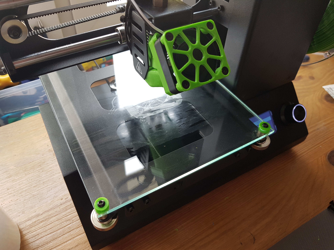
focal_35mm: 26
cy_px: 125
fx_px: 251
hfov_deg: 67.3
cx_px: 167
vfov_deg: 53.1
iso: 64
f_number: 1.7
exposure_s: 1/50
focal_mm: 4.2
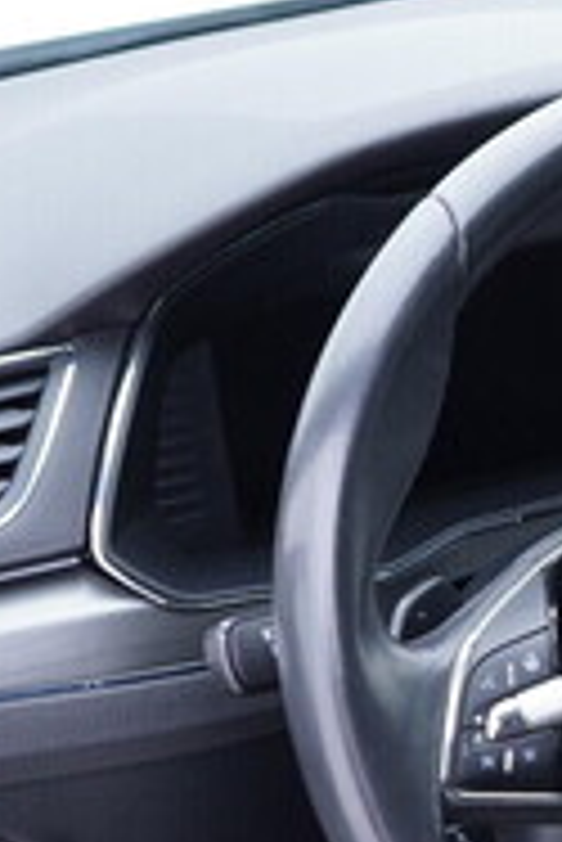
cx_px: 908
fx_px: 2477
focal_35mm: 106
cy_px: 660
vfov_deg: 19.1
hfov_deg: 12.2
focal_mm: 24
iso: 320
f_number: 2.8
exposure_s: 1/40
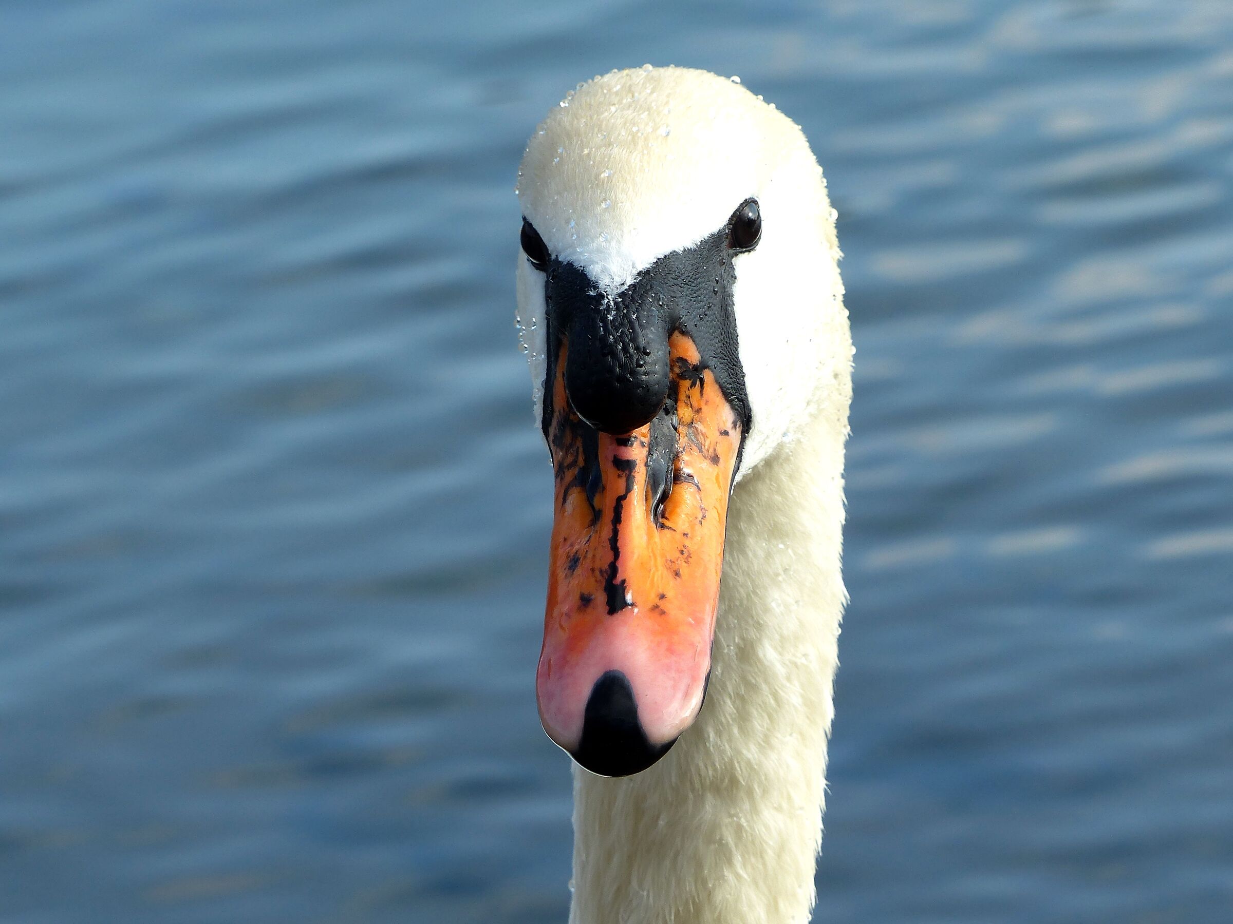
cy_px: 462
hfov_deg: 6.6
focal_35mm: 301
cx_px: 616
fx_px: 10721
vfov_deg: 4.9
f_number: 4
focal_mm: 49.2
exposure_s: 1/400
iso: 100
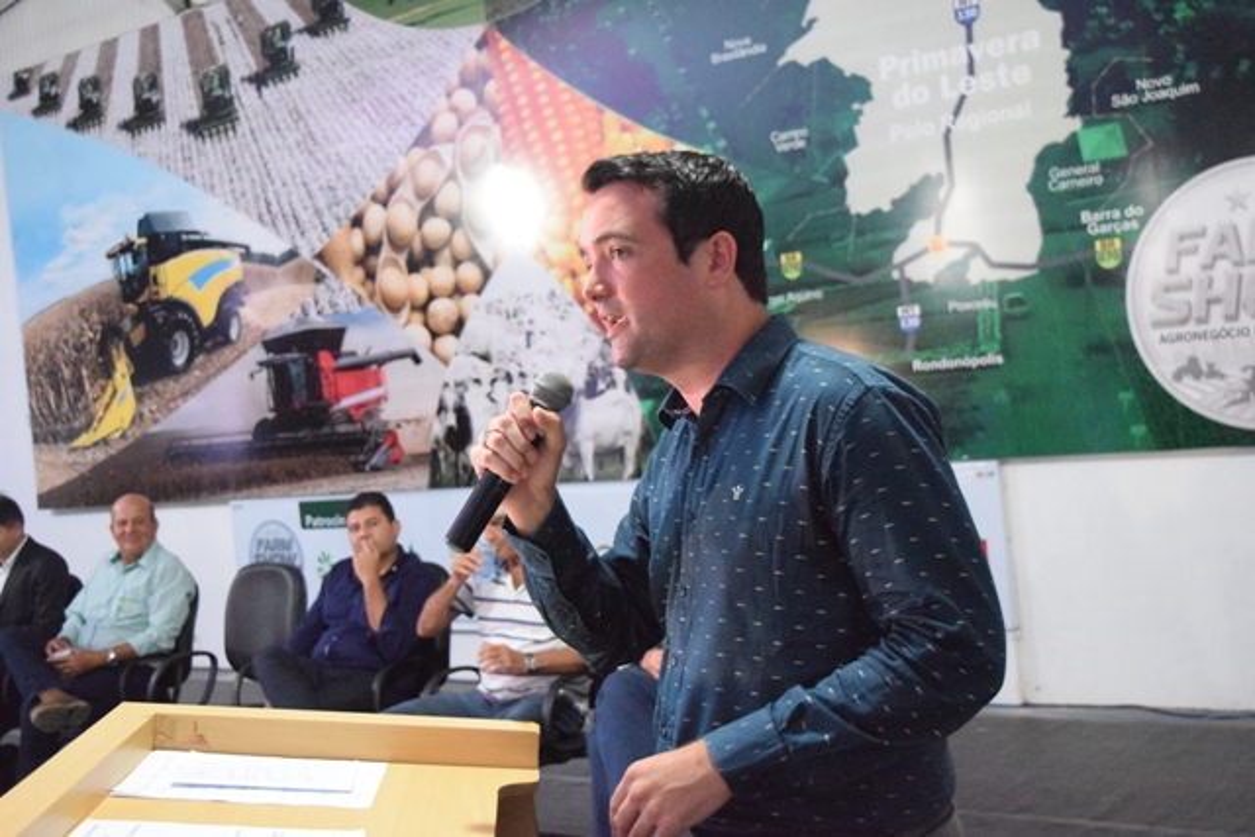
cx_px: 628
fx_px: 1517
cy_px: 418
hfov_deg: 45.0
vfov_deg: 30.9
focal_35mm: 44
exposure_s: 1/125
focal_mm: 29
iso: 12800
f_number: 4.2
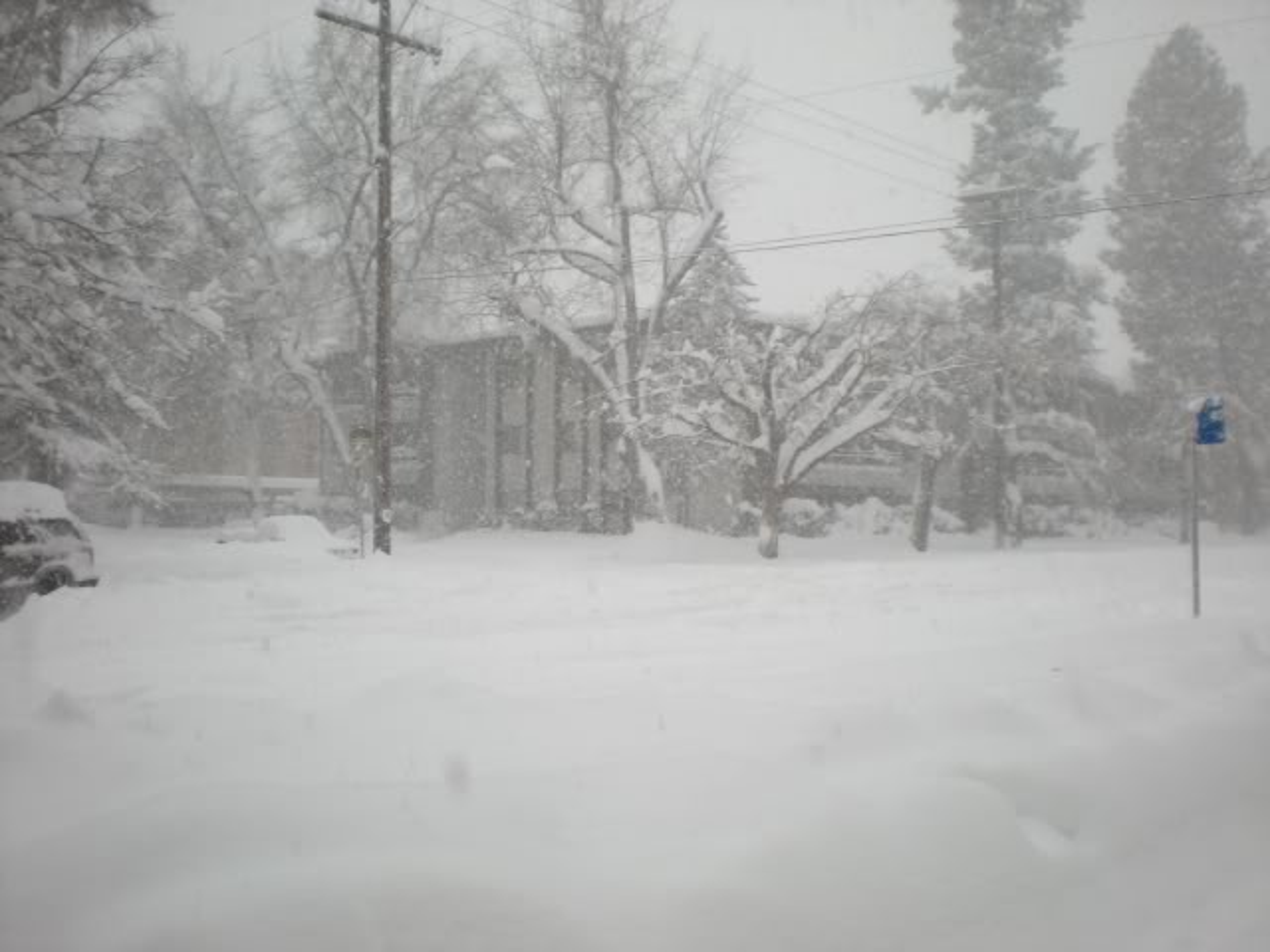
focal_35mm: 38
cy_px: 476
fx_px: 1394
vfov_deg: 37.7
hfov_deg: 49.0
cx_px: 635
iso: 64
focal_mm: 6.3
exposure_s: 1/143
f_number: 3.1
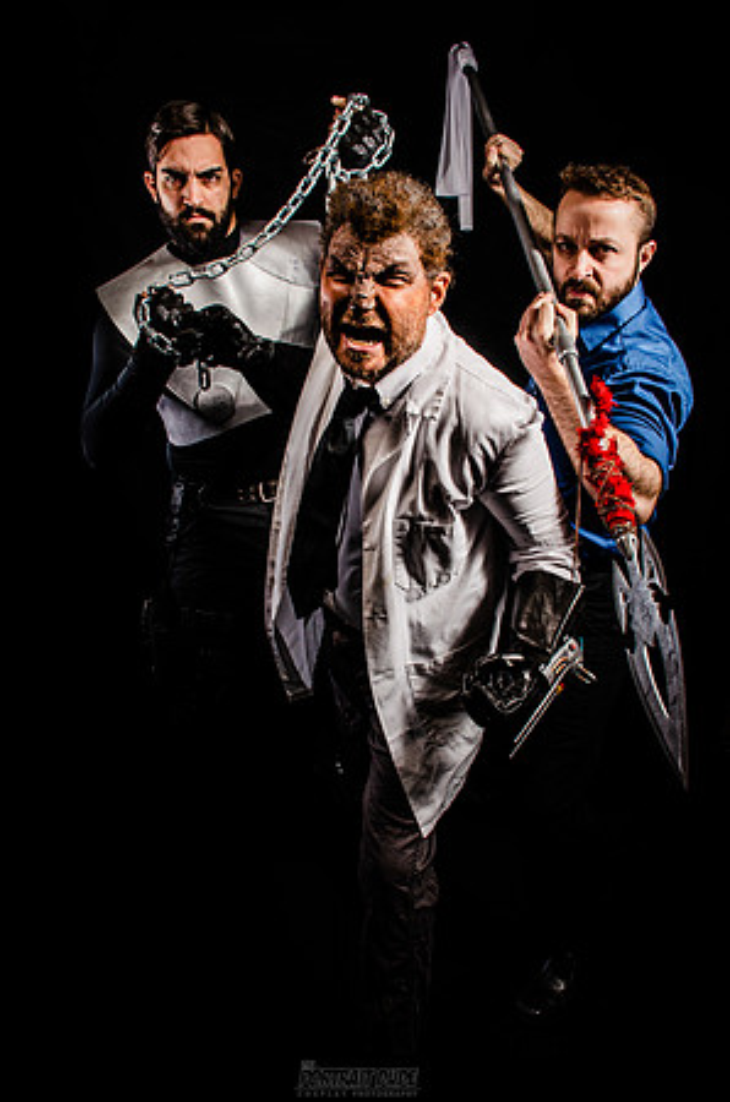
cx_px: 365
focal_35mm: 27
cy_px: 551
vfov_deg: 67.5
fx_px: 825
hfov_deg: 47.7
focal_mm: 18
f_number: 16
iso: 200
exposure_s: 1/250
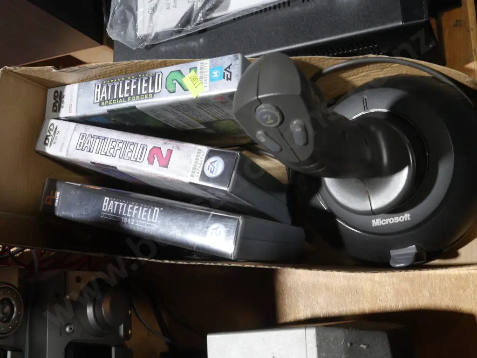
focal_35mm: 42
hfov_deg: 44.8
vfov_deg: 34.3
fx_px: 579
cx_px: 238
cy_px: 179
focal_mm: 21
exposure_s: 1/60
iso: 2000
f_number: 9
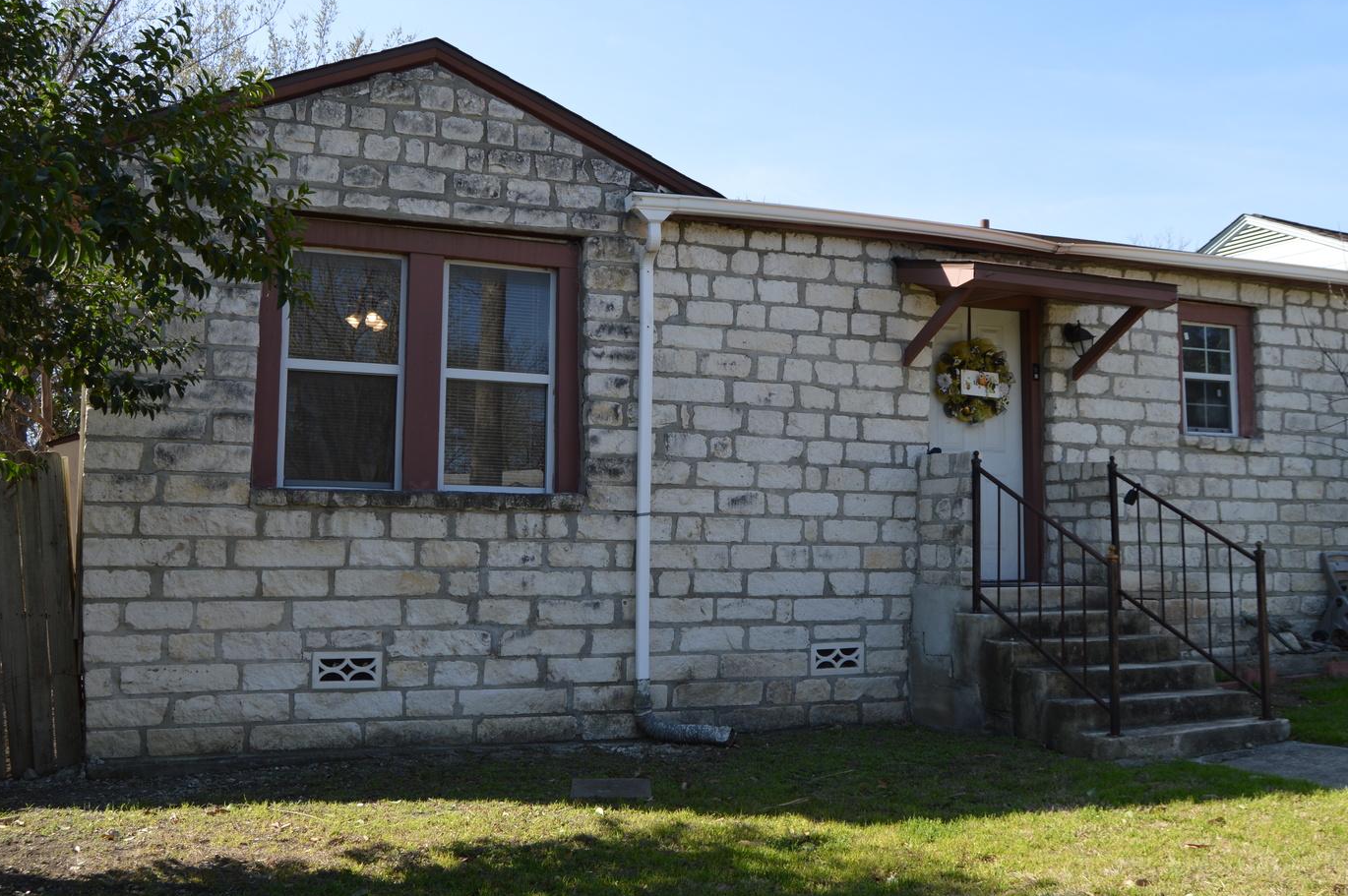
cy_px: 453
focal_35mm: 32
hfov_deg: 58.8
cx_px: 683
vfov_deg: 41.0
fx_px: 1197
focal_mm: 18
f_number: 6.3
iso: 100
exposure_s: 1/160
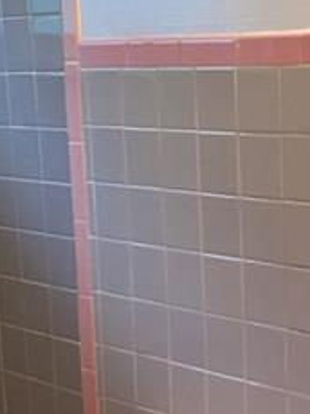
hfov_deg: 14.8
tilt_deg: -11.7
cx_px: 355
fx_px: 1160
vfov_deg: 20.0
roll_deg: +1.0
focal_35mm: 97
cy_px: 342
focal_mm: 4.15
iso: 50
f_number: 2.2
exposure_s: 1/30
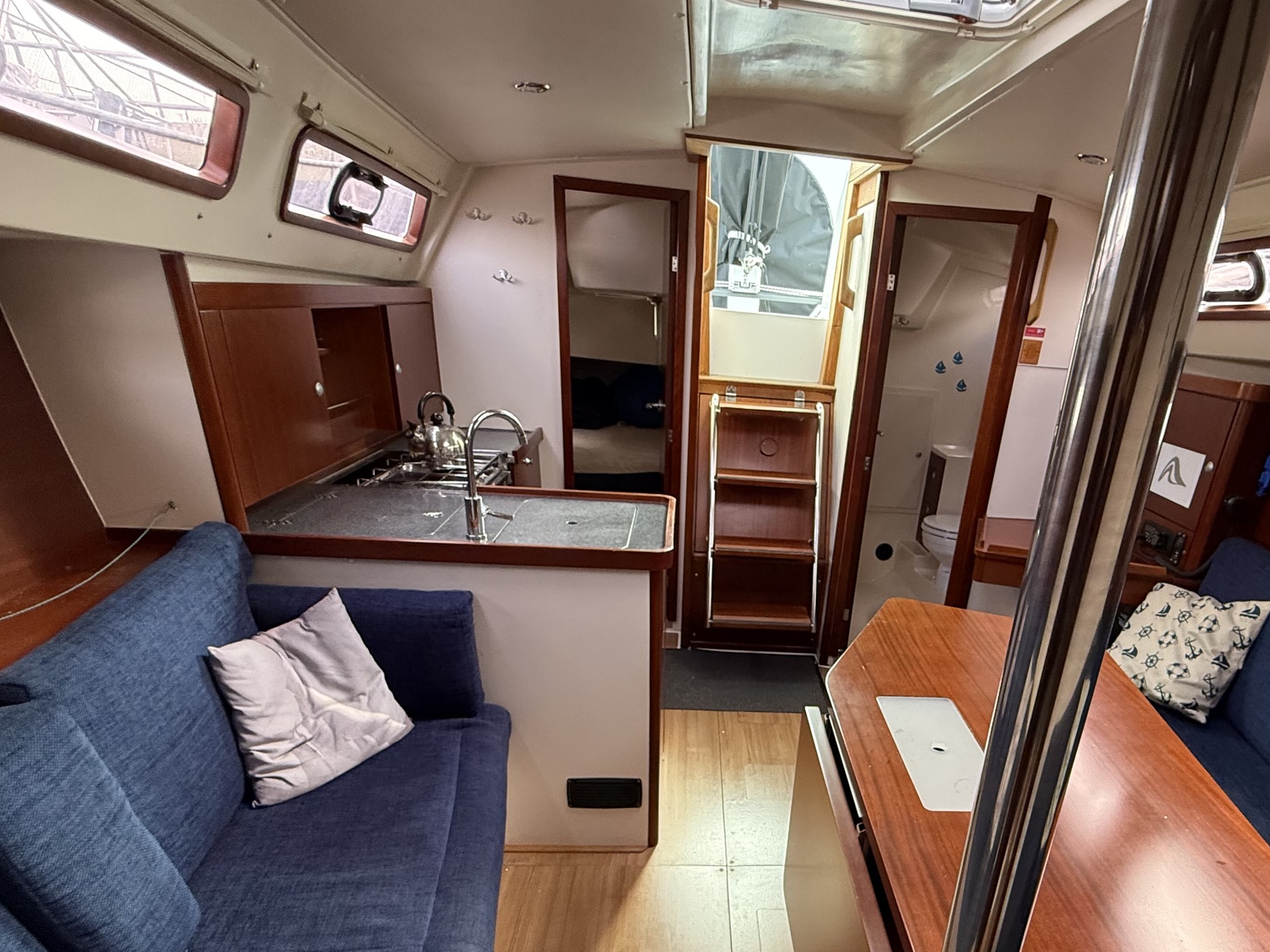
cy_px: 670
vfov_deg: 61.1
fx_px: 770
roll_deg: -4.8
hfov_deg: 77.7
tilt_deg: -25.6
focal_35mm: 21
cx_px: 786
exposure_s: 1/79
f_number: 2.2
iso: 320
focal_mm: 2.22
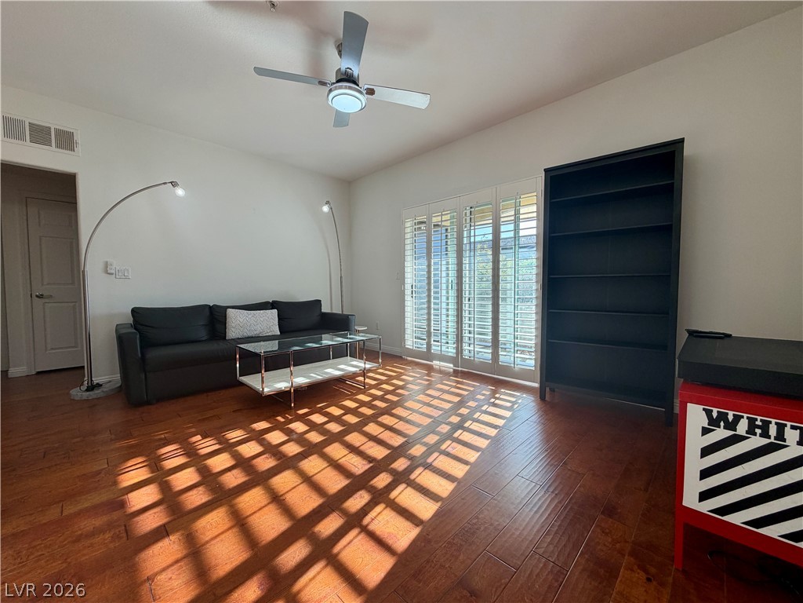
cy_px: 302
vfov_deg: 85.7
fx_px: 325
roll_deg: +0.0
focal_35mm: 14
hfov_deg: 102.1
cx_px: 402
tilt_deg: -2.3
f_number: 2.2
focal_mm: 2.22
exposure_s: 1/120
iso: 64
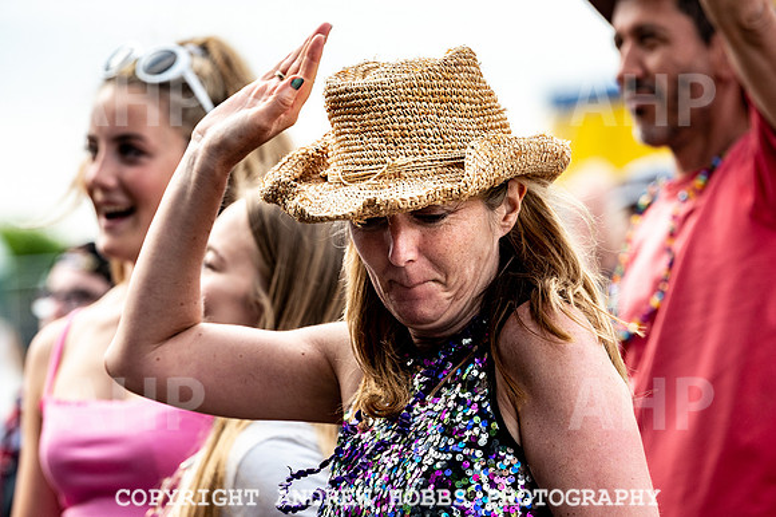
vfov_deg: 6.5
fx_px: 4573
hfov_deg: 9.7
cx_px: 412
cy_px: 274
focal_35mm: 212
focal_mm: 200
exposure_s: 1/1000
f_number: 5.6
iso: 1000
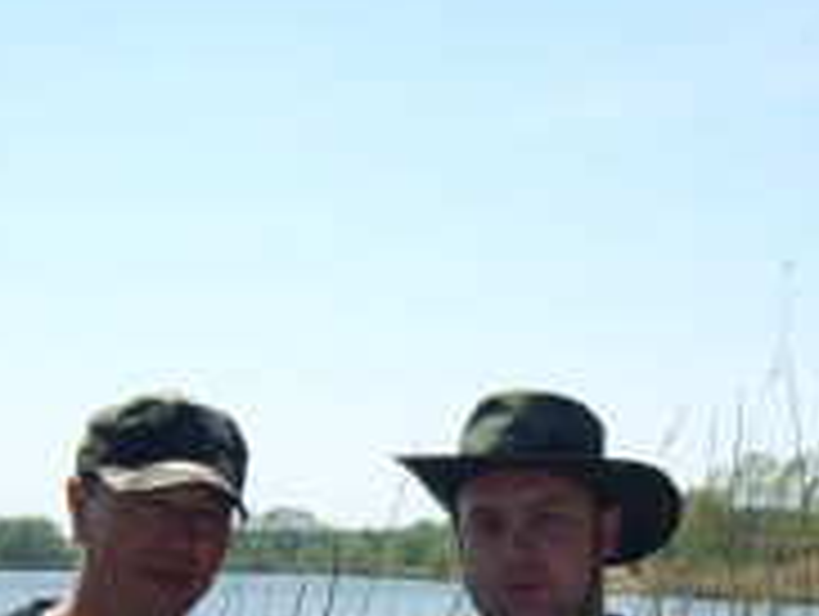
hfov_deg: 20.3
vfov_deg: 15.1
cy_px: 672
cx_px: 594
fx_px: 2274
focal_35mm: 96
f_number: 7.1
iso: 50
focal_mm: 7.4
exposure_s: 1/180
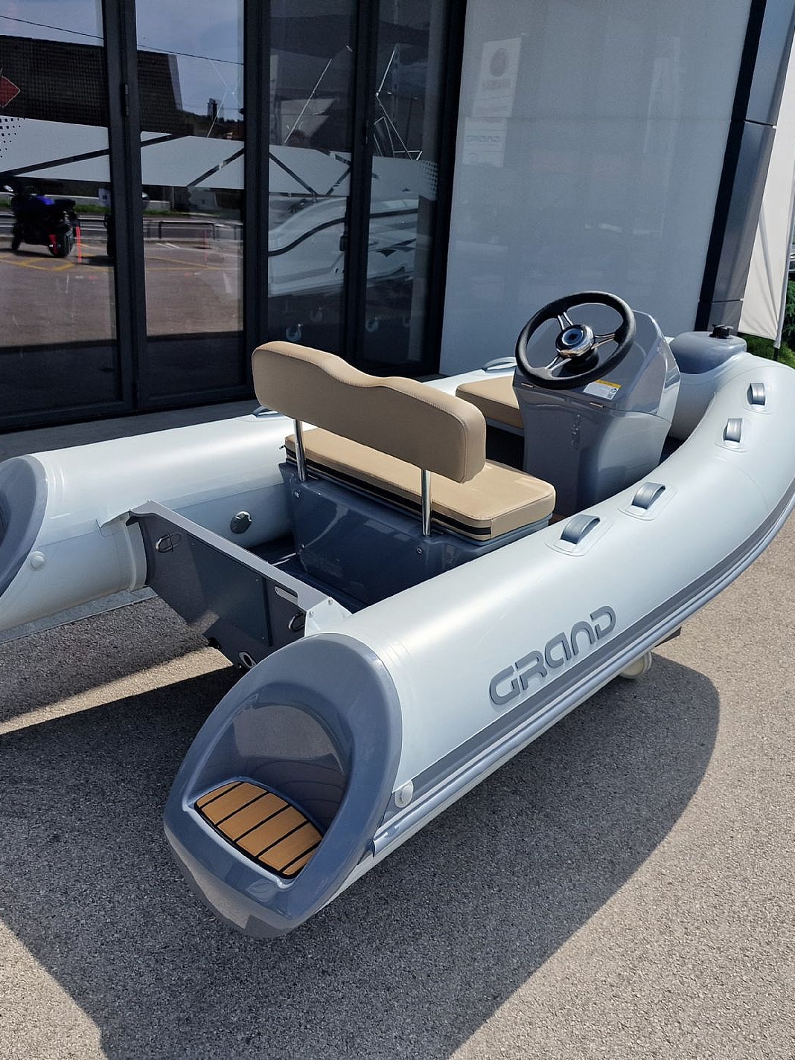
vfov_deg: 58.4
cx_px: 411
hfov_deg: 45.4
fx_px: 950
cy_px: 535
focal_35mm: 31
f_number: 1.8
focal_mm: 6.4
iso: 50
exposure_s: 1/1376
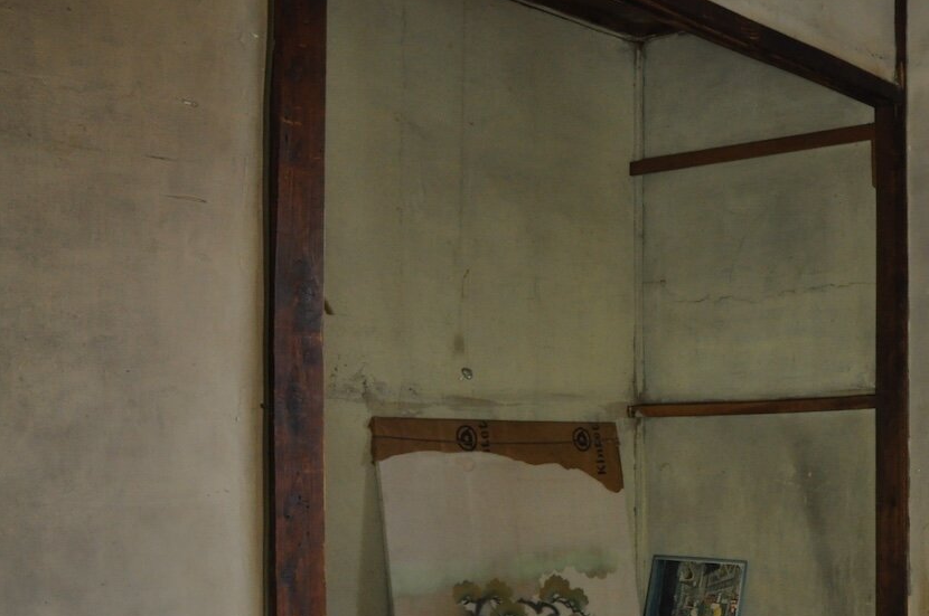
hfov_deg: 37.7
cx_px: 841
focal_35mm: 49
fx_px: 1263
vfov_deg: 27.1
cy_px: 448
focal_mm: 18
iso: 1000
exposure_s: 1/3.33
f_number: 8
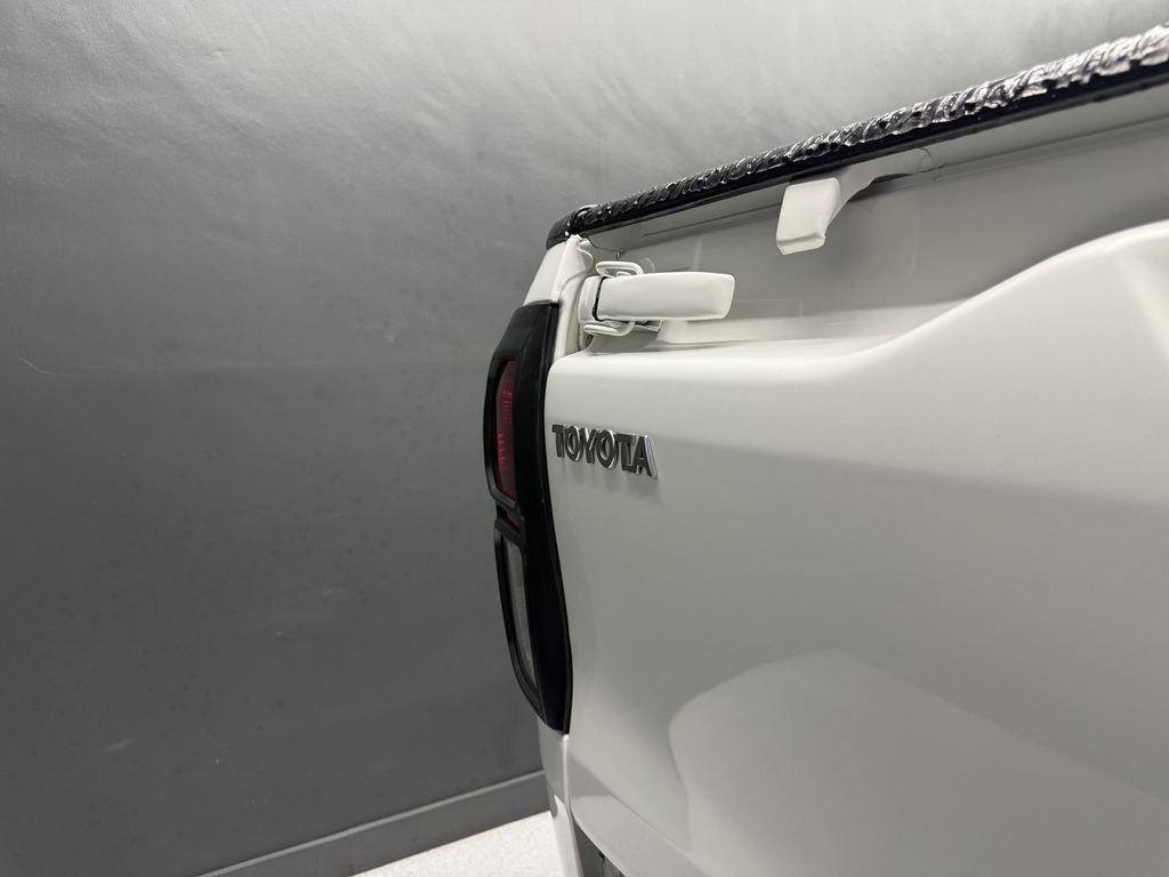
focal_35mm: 24
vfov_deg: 56.8
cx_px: 584
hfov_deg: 71.6
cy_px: 438
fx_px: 810
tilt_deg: -6.8
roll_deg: +2.8
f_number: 1.78
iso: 200
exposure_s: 1/100
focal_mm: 6.76
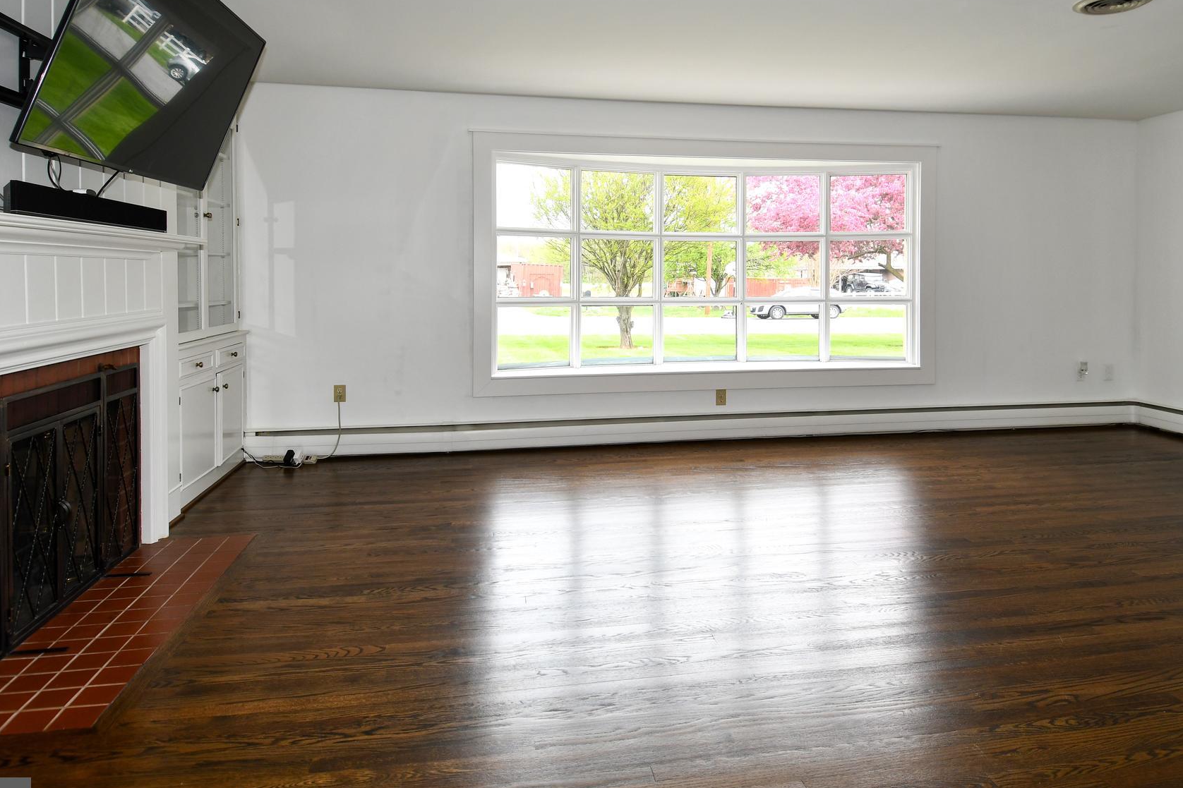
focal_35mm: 22
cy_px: 347
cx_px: 597
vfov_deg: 57.1
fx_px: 723
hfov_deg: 78.6
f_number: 5
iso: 200
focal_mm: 12
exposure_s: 1/100
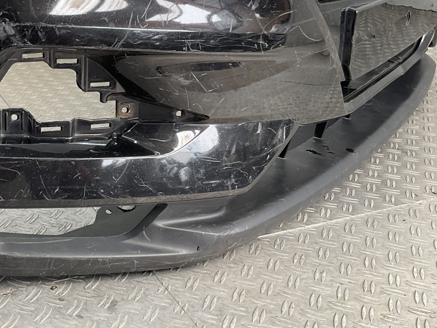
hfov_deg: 35.2
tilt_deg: -18.7
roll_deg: -1.7
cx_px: 67
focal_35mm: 52
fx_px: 656
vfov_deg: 27.7
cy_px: 86
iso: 20
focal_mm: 3
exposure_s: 1/120
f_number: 1.8
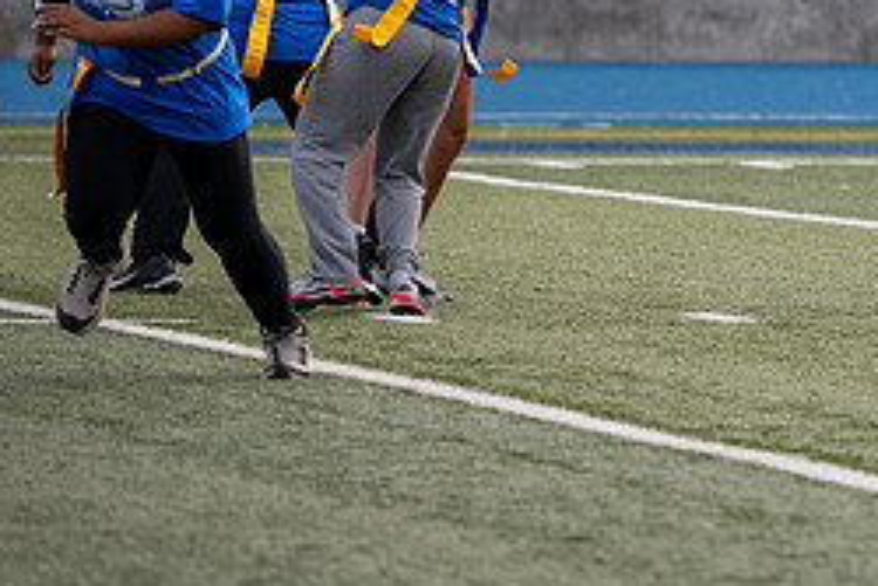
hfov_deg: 4.1
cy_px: -89
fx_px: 12225
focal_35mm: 501
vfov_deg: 2.7
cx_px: 968
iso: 200
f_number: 2.8
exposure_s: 1/2500
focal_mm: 160
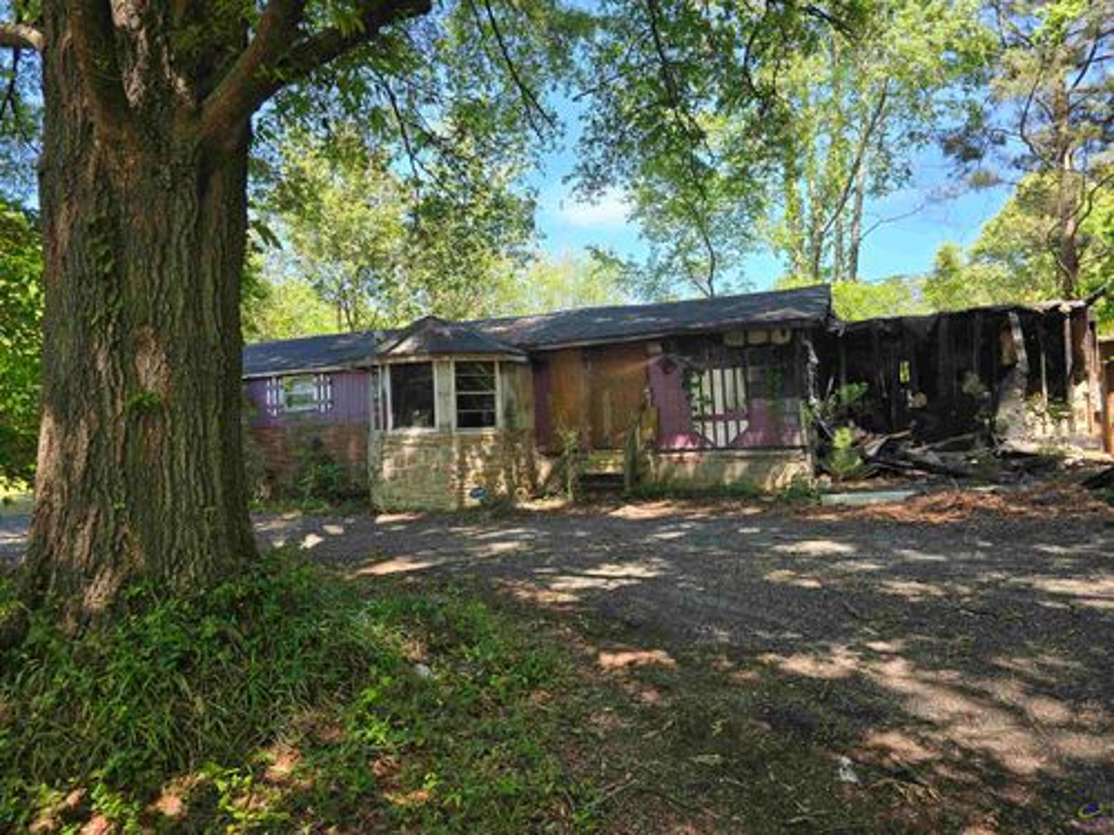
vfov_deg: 58.9
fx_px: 740
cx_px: 557
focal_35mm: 23
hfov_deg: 73.9
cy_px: 418
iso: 16
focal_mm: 6.3
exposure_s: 1/180
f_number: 1.7
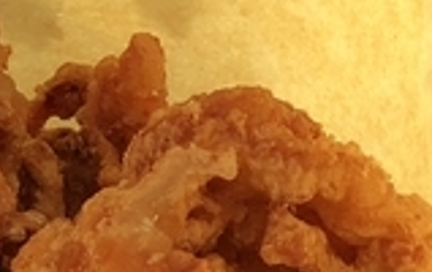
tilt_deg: -34.4
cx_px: 247
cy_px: -57
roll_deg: +0.4
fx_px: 4175
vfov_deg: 3.7
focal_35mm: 354
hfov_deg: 5.9
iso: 16
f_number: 2.4
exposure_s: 1/496
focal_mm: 6
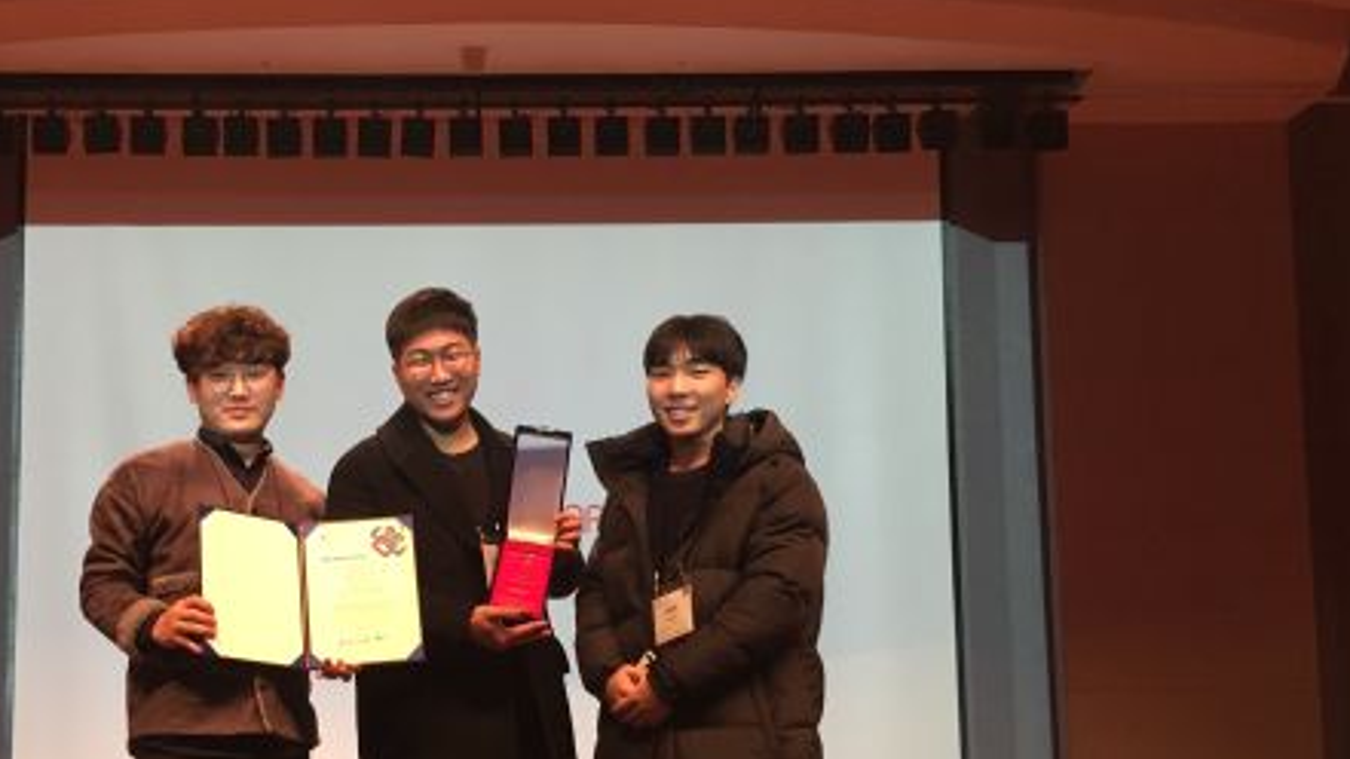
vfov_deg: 27.3
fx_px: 1539
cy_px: 578
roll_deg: +0.1
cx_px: 468
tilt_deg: +6.3
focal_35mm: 43
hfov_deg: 46.7
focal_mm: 4.15
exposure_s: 1/30
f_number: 2.2
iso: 100
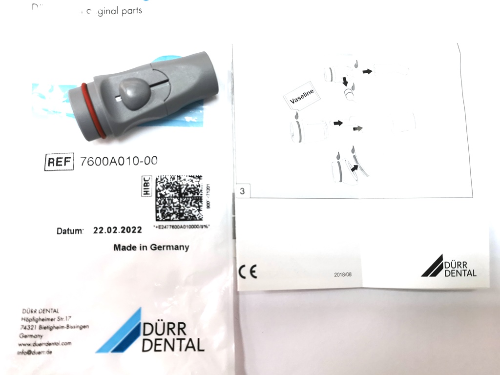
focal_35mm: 27
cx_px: 250
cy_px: 188
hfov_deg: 65.3
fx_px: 390
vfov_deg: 51.4
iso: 100
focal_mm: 5.56
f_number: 1.6
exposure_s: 1/100
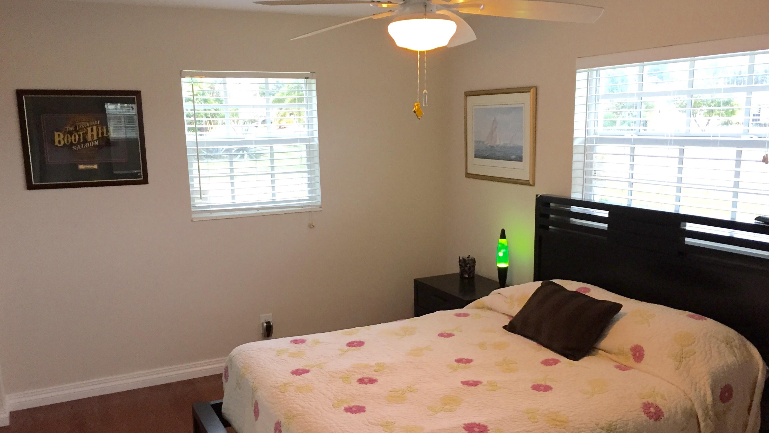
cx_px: 381
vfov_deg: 36.6
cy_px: 250
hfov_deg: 61.0
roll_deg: -0.3
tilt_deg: -11.6
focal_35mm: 32
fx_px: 652
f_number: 2.2
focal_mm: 4.15
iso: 125
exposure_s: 1/30
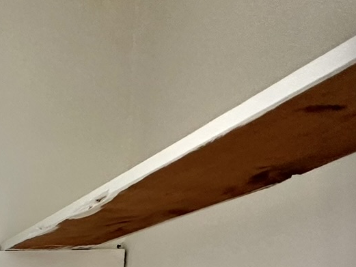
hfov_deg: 26.3
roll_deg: -0.5
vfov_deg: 21.7
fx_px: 566
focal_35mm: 55
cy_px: 412
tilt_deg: -5.1
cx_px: -167
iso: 250
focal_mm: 2.22
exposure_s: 1/99
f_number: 2.2
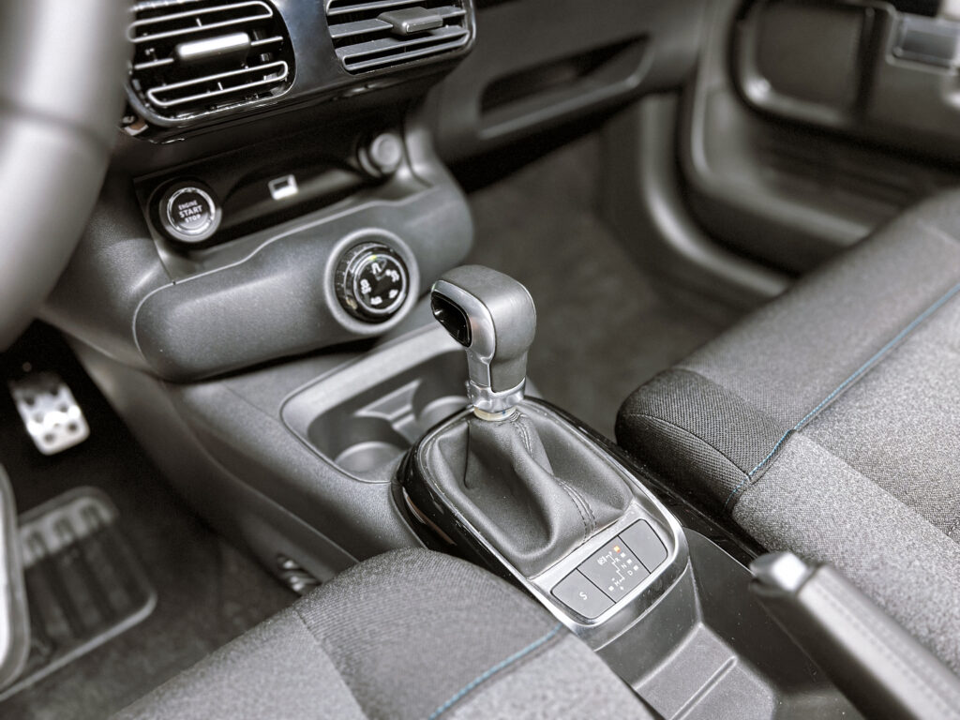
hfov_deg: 67.3
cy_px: 360
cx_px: 480
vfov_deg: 53.1
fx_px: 721
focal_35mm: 26
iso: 500
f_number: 1.5
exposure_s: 1/50
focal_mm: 5.7
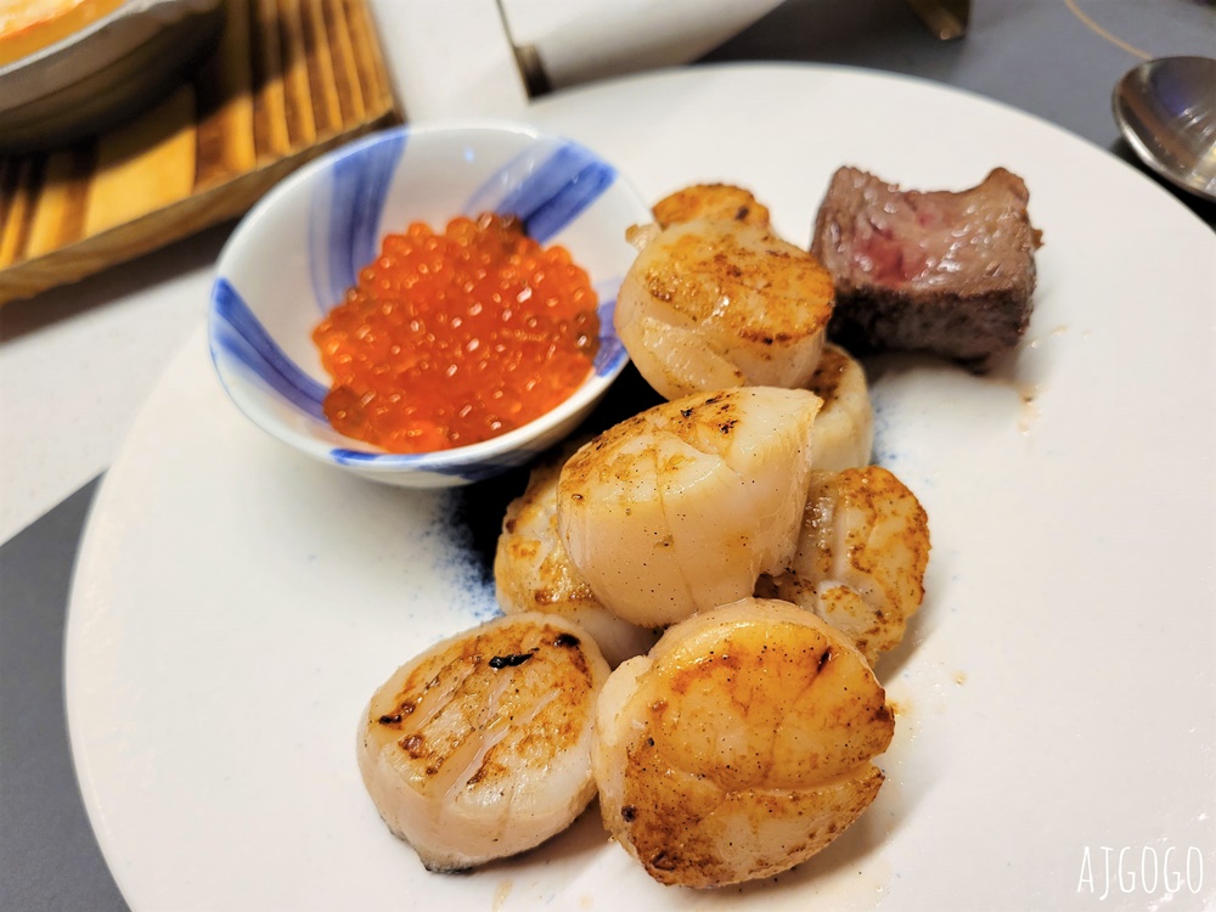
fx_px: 913
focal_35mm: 26
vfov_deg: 53.1
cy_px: 456
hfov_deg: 67.3
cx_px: 608
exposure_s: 1/120
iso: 250
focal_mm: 5.4
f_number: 1.8
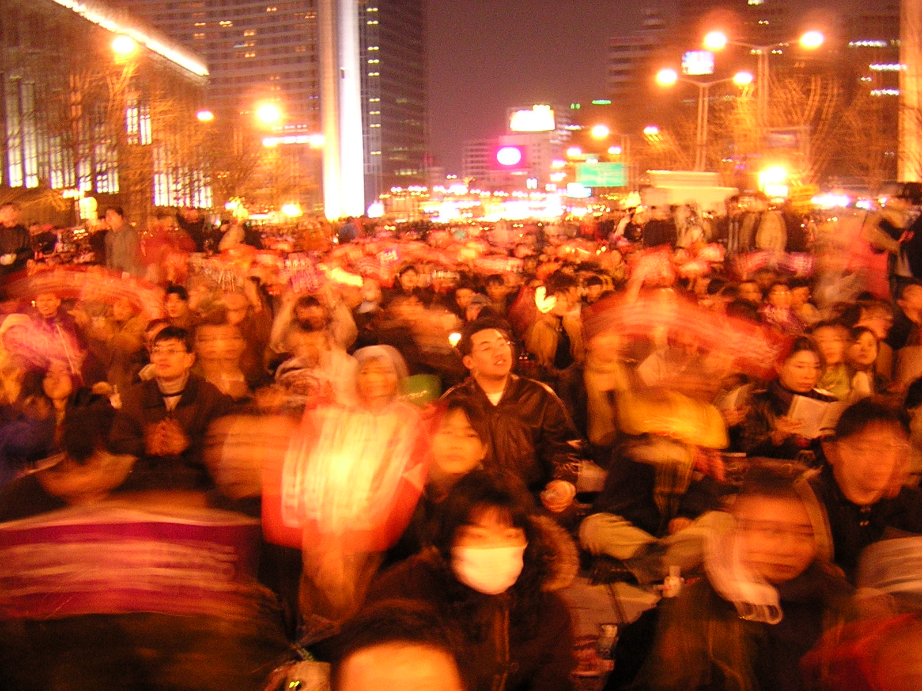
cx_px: 461
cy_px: 346
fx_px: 959
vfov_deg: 39.7
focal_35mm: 36
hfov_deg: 51.4
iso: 400
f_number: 2.6
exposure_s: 1/1.6
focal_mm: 4.7
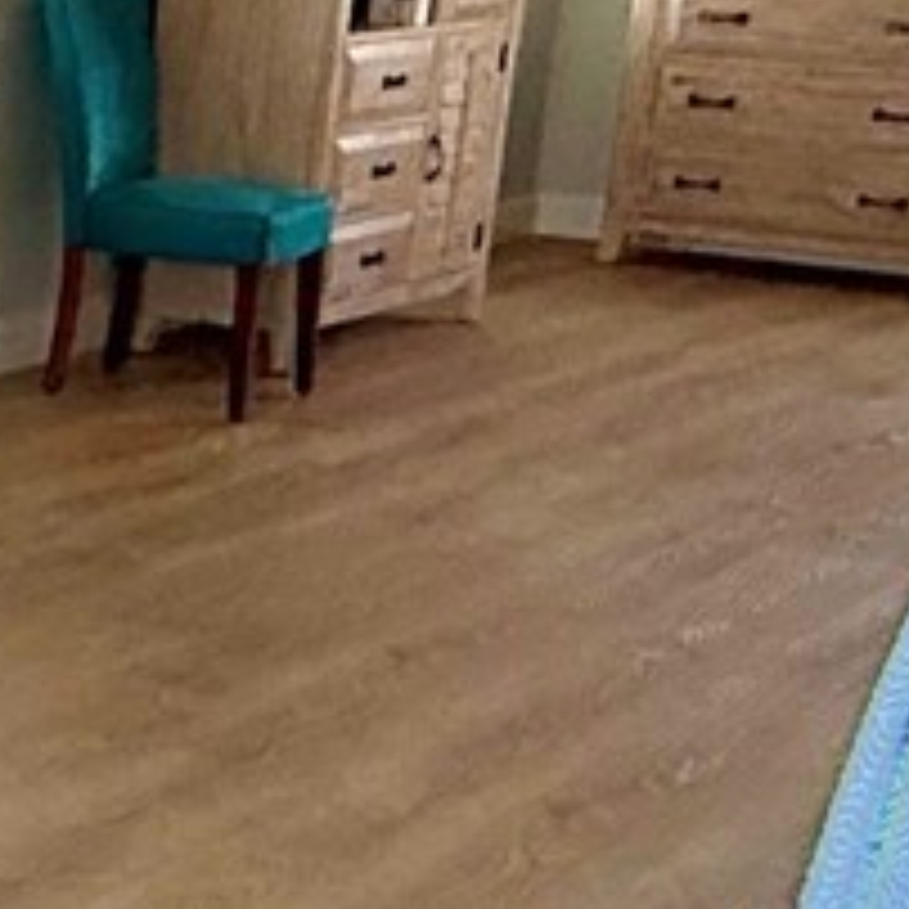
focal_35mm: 98
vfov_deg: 17.7
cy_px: 428
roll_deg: -1.2
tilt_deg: -11.7
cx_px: -1148
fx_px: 2912
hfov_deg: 13.7
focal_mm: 2.22
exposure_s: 1/346
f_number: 2.2
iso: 64
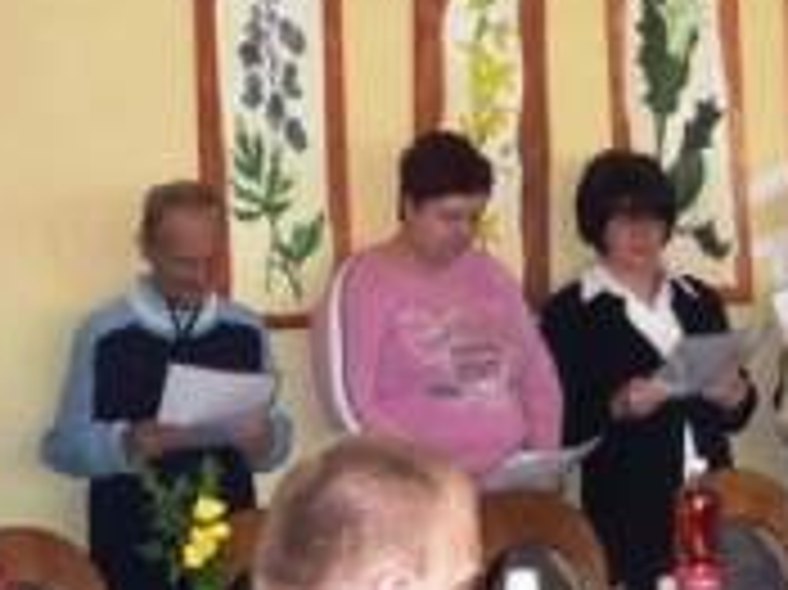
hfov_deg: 16.5
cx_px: 811
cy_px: 257
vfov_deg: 12.6
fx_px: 2662
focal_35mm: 117
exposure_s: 1/30
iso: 320
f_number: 3.3
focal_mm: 5.2
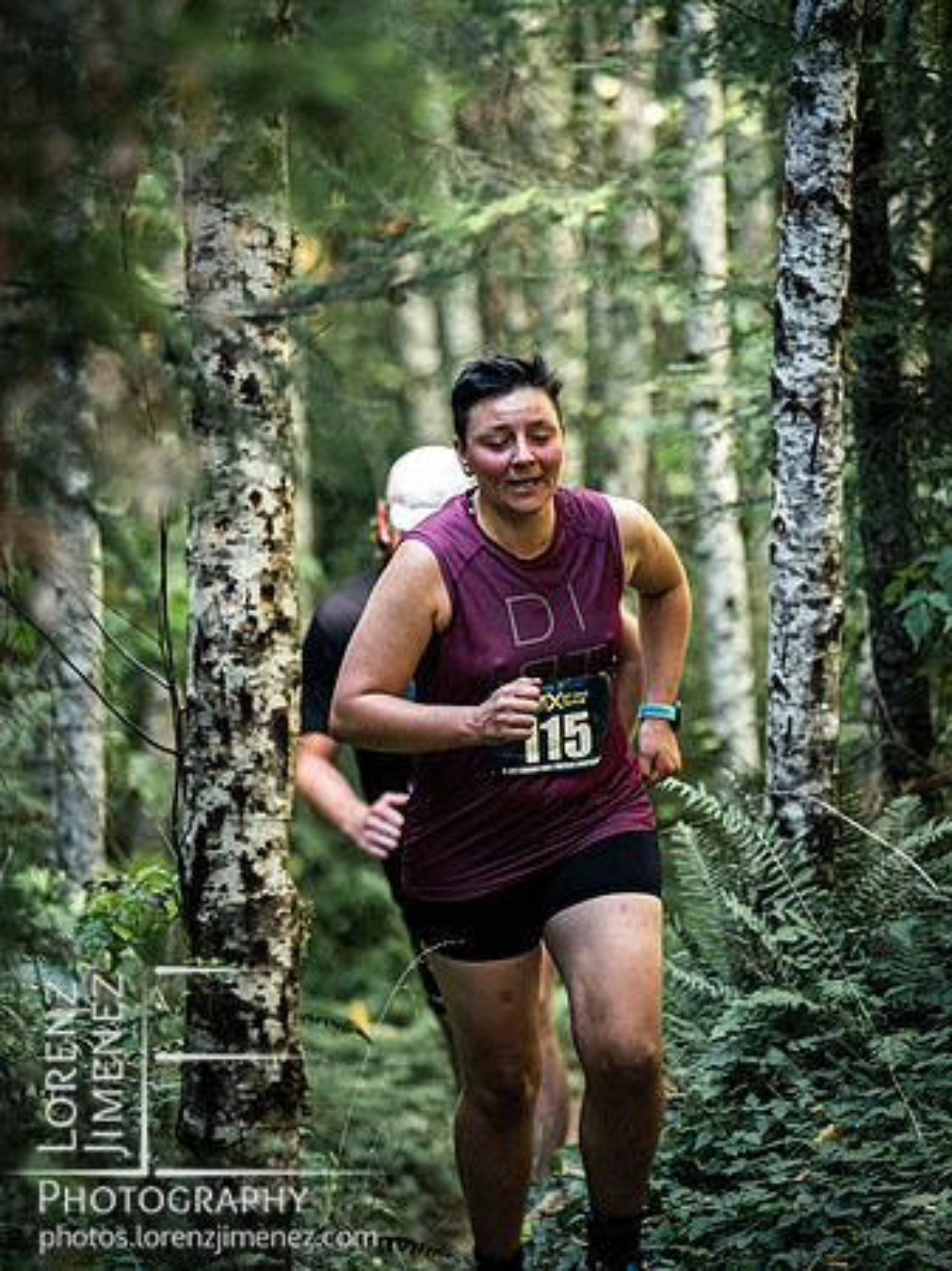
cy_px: 636
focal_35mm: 300
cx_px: 476
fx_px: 11011
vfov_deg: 6.6
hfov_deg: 5.0
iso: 2500
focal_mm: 150
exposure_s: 1/500
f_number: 2.8
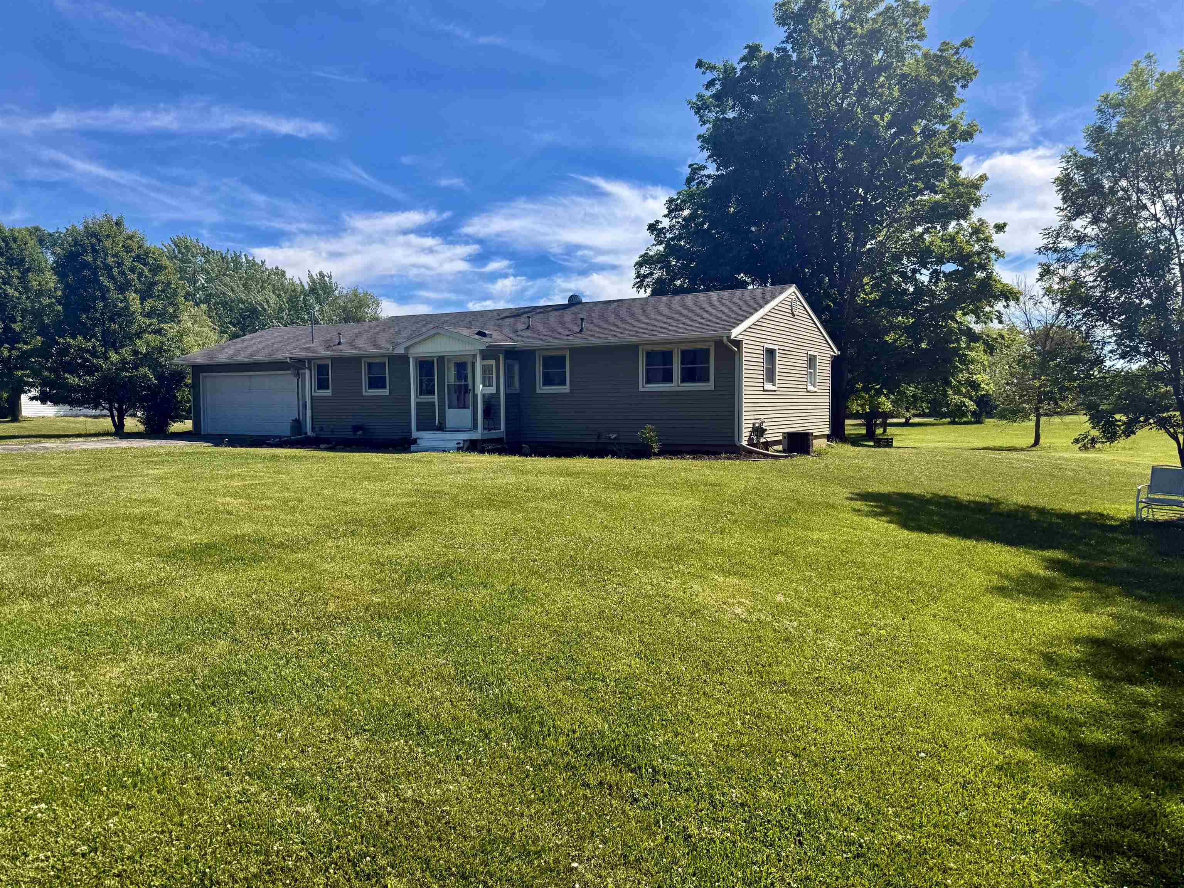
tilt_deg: -1.2
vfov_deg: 56.8
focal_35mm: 24
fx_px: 821
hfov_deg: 71.6
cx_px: 592
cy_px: 444
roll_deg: +1.5
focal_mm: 6.76
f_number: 1.78
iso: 80
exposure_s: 1/4405
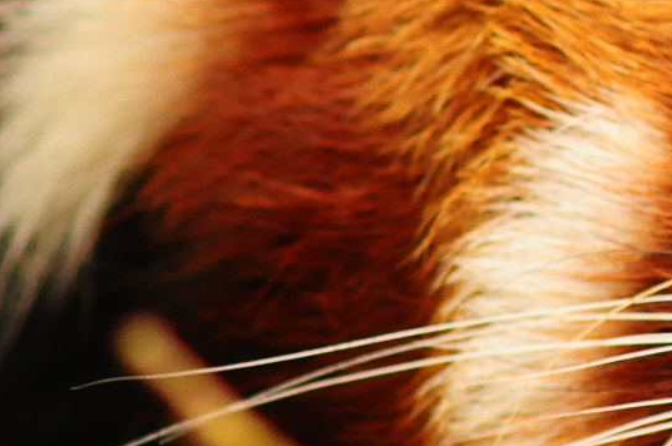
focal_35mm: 1433
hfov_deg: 1.4
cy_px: -19
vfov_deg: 1.0
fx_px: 26717
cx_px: 1021
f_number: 5.6
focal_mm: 250
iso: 800
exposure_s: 1/125
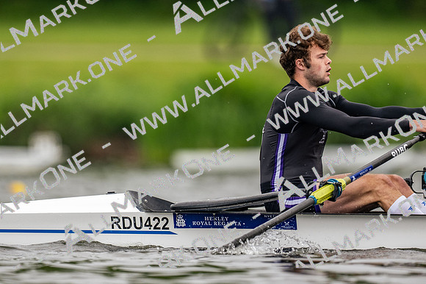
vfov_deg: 1.5
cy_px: 142
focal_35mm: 900
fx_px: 10644
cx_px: 213
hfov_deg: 2.3
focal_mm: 600
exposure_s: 1/2000
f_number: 4
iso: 720
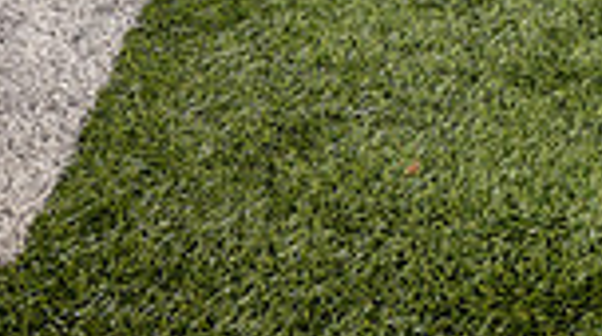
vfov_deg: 11.3
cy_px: -526
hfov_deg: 24.8
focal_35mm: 84
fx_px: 1339
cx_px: 511
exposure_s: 1/250
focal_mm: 27
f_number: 5.6
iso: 800
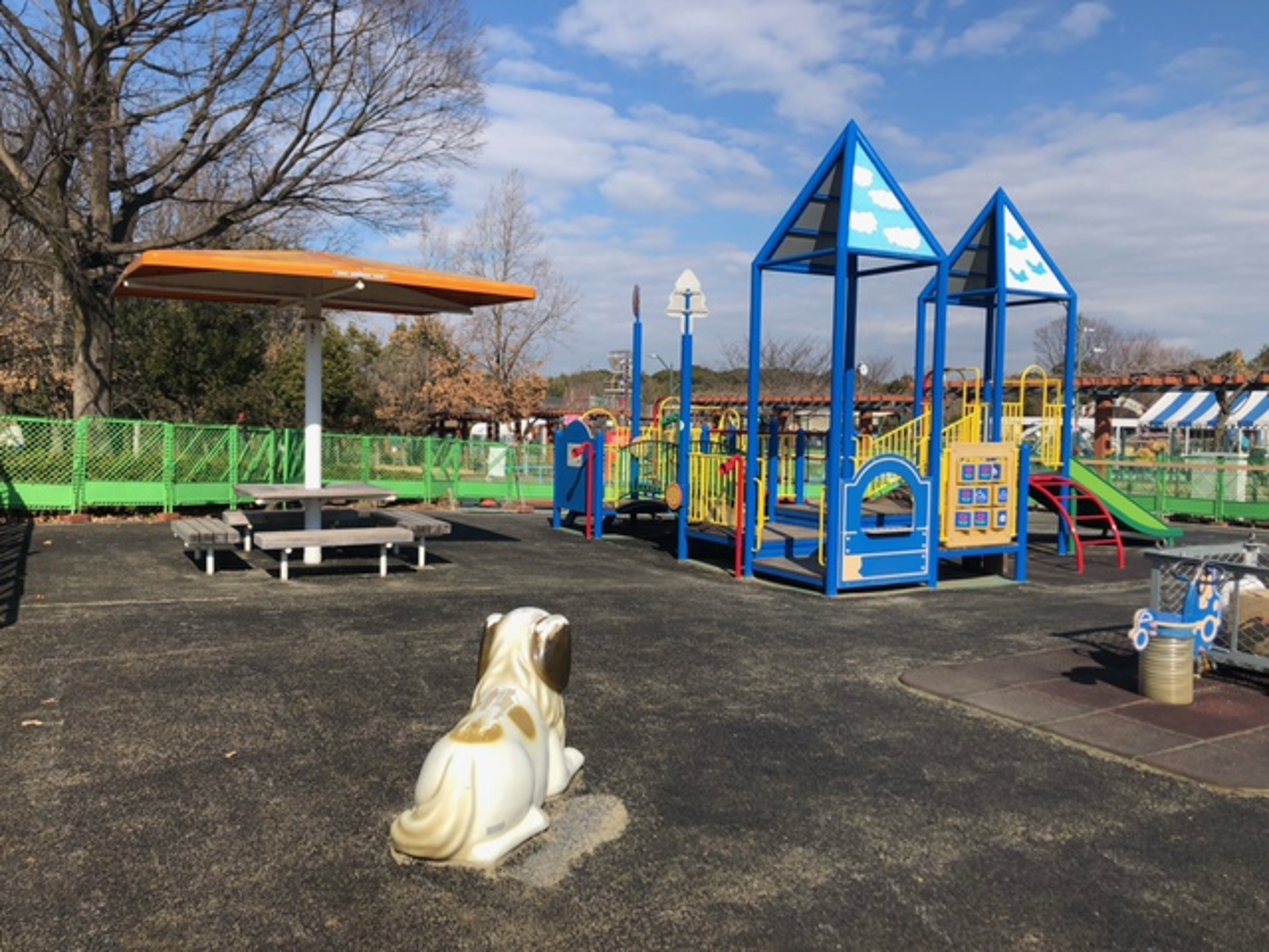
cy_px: 476
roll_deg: -1.0
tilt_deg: -2.8
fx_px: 1026
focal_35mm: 28
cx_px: 634
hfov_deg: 63.4
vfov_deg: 49.7
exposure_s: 1/2288
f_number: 1.8
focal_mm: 3.99
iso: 20
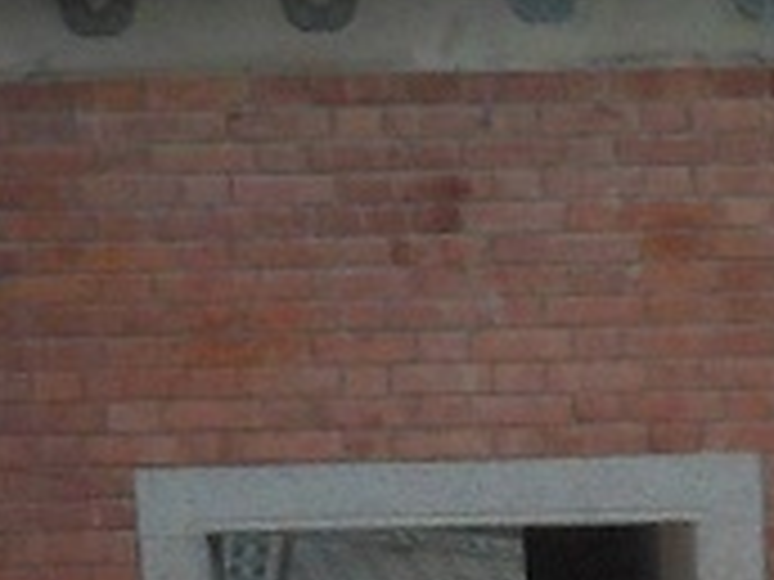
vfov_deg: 2.9
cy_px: 499
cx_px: 2259
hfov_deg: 3.7
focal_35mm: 516
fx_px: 11538
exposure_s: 1/250
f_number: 5.2
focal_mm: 13.2
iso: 200
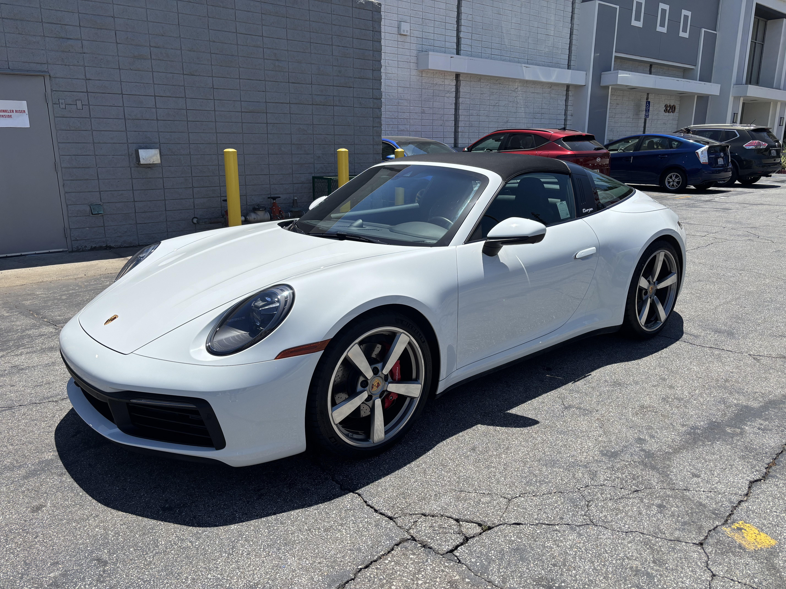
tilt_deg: -14.0
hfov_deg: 67.3
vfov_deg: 53.1
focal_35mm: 26
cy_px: 294
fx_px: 590
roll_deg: +0.3
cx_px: 393
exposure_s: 1/4630
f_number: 1.6
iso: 50
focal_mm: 5.96
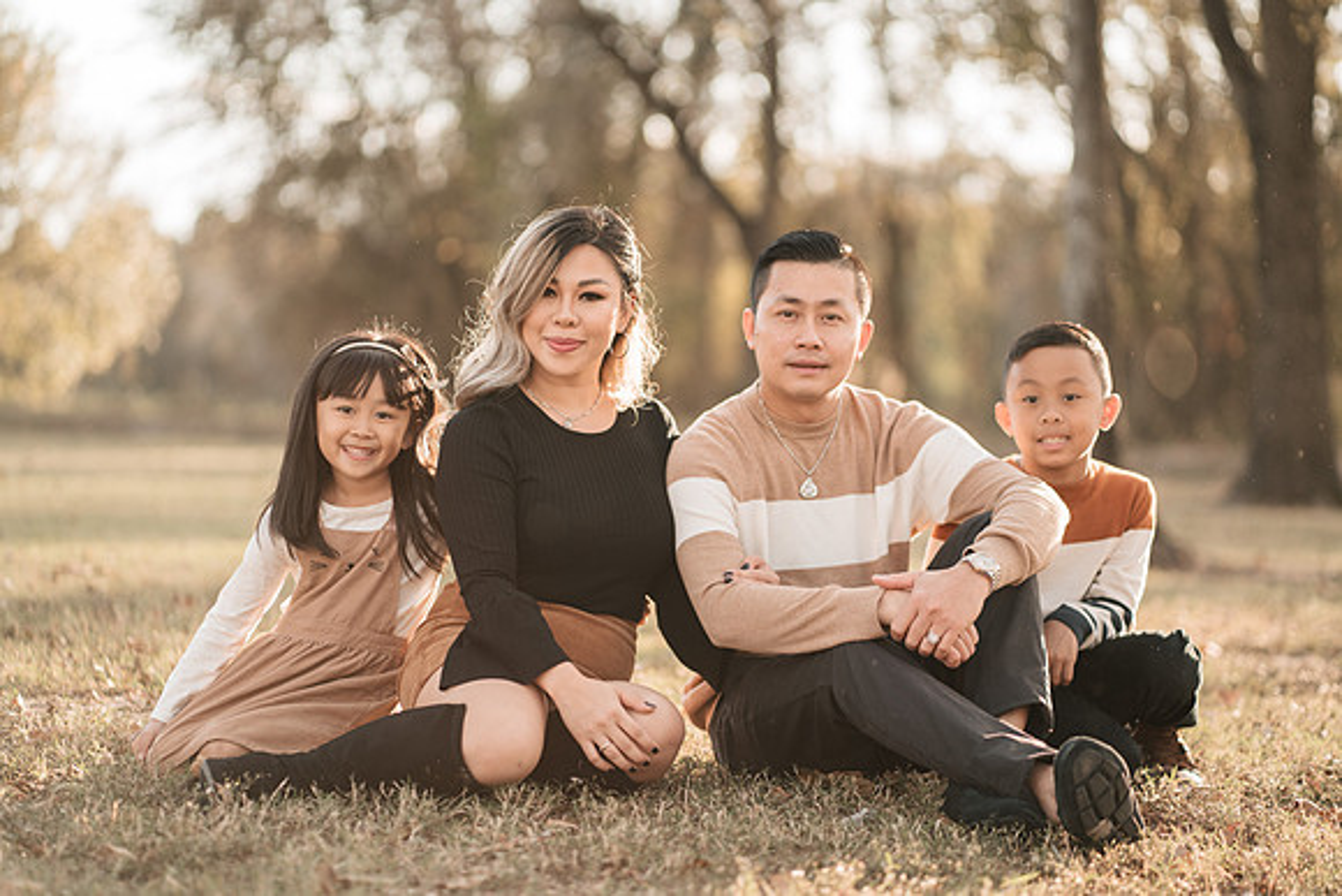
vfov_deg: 16.1
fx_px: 3169
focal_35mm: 85
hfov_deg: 23.9
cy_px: 448
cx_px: 671
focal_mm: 85
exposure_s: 1/500
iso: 125
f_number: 1.8
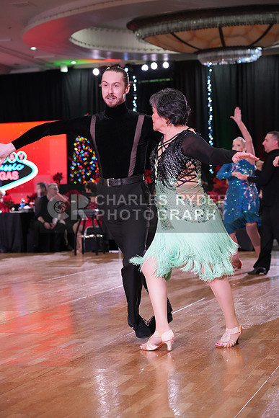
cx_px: 140
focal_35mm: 73
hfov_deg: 18.7
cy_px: 209
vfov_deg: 27.7
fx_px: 848
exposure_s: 1/320
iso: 3200
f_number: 4
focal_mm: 73
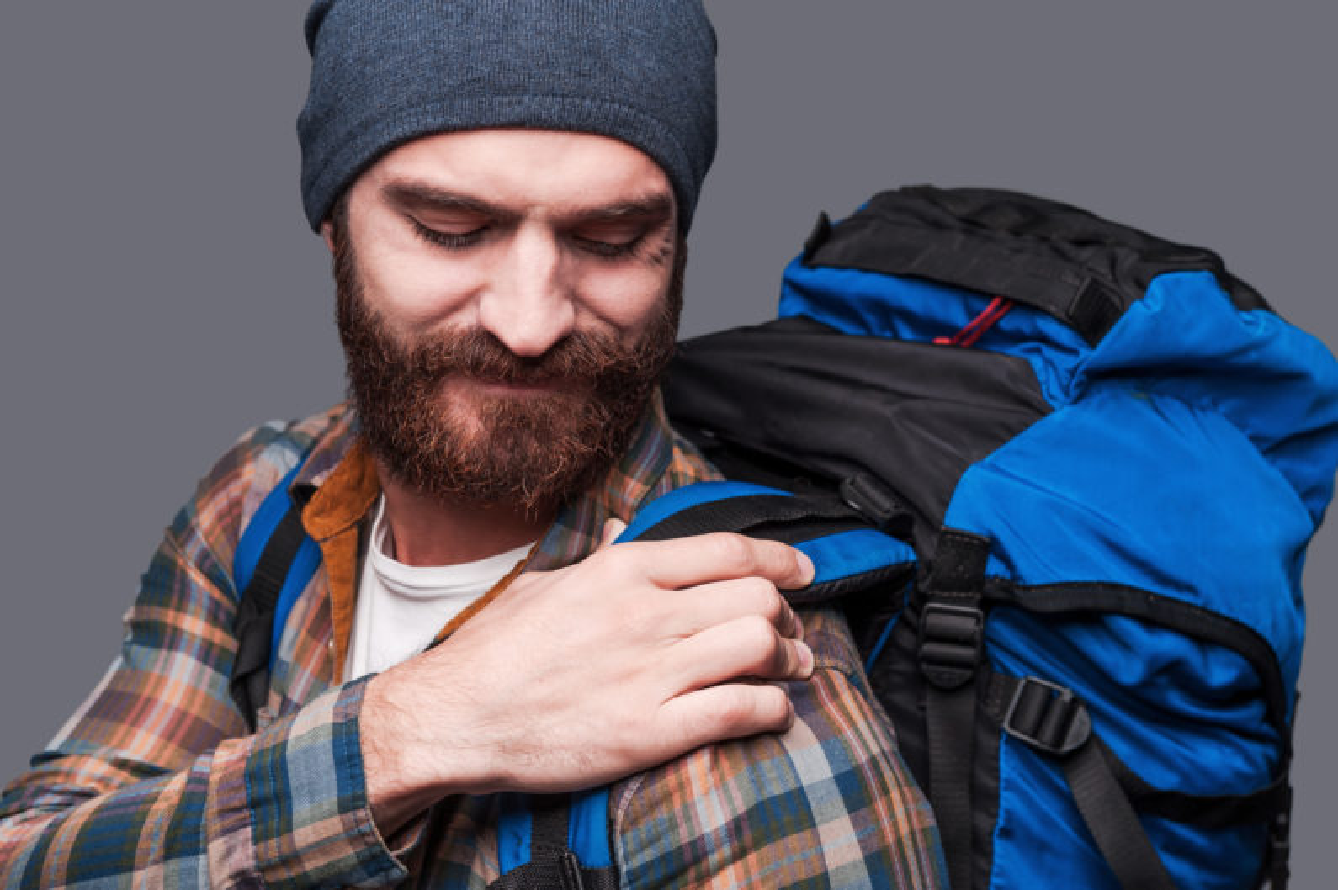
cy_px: 445
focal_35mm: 70
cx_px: 669
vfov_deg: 19.4
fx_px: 2600
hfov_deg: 28.9
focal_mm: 70
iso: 200
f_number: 6.3
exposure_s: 1/160
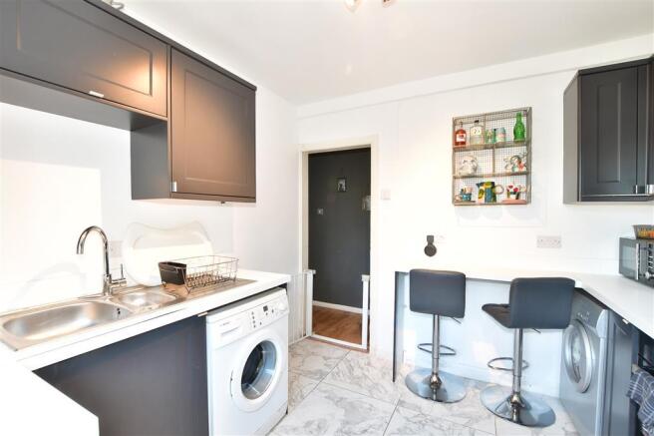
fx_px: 272
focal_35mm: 15
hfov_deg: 100.4
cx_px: 327
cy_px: 218
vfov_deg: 77.3
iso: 200
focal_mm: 10
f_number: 8
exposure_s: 1/1.6
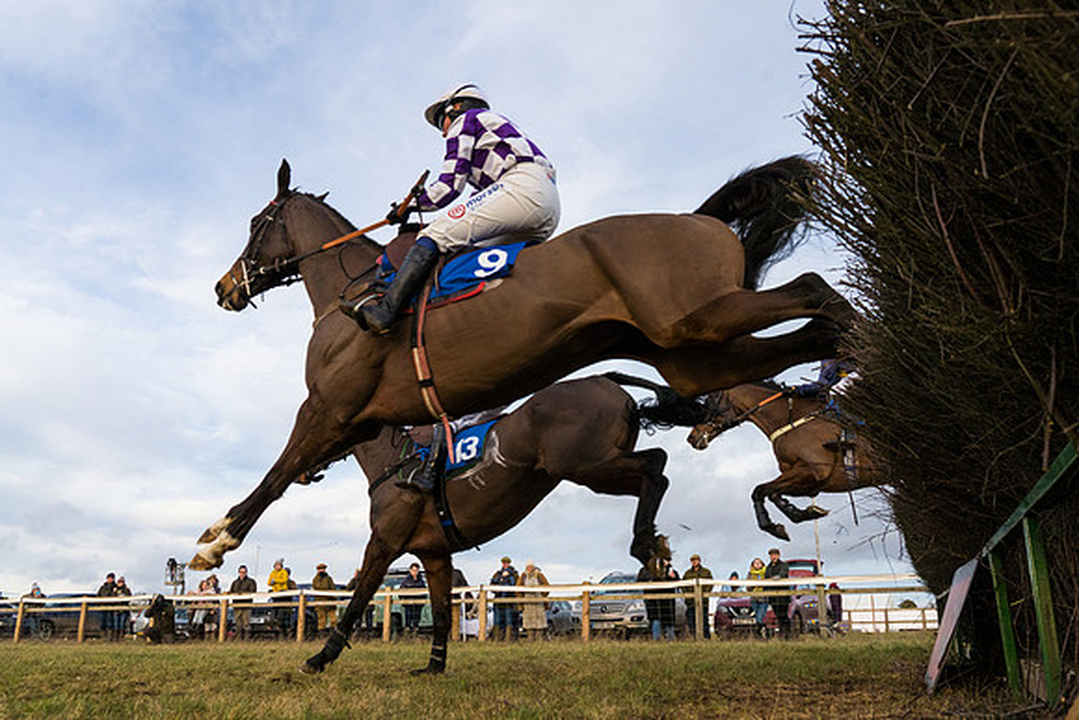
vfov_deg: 45.8
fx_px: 850
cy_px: 413
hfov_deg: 64.8
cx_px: 567
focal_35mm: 28
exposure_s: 1/1600
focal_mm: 24
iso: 1000
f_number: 8
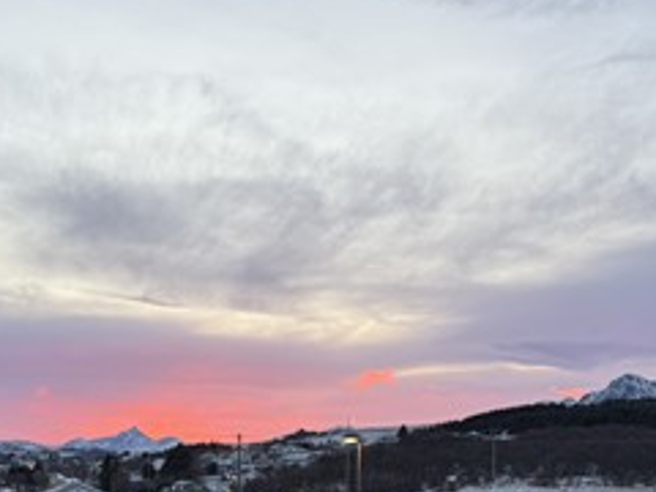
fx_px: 1137
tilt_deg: -5.7
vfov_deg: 22.6
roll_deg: +0.2
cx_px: 172
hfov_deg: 31.7
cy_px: 577
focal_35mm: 60
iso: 80
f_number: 1.78
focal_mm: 6.76
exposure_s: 1/121
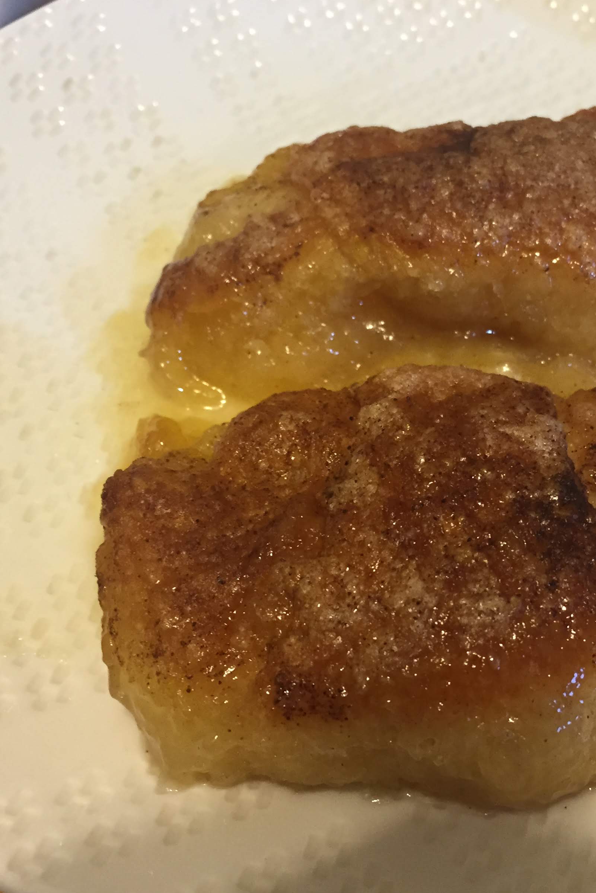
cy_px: 447
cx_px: 488
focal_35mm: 41
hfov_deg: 31.7
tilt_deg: -52.2
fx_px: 1018
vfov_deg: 47.4
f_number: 2.2
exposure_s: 1/30
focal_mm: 4.15
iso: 160
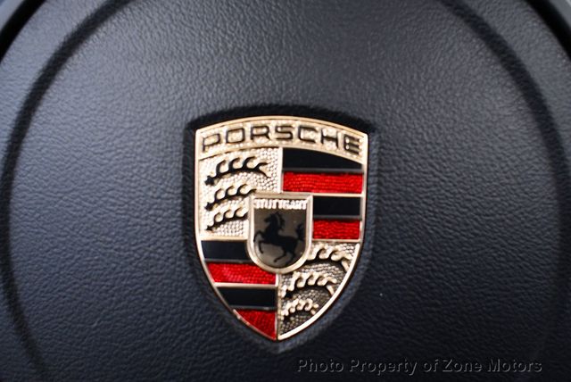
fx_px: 572
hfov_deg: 53.1
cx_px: 286
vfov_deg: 36.9
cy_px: 191
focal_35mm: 36
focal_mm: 18
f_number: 3.5
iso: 2200
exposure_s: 1/125
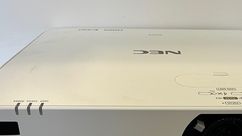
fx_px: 340
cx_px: 165
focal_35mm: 53
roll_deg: +1.3
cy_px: 135
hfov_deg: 38.6
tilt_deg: -27.0
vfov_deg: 21.8
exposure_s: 1/50
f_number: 1.6
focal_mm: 5.1
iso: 64
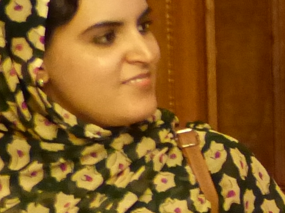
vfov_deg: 4.0
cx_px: 688
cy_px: 317
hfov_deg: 5.1
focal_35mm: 374
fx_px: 3079
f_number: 2.8
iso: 800
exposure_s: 1/40
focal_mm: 10.9
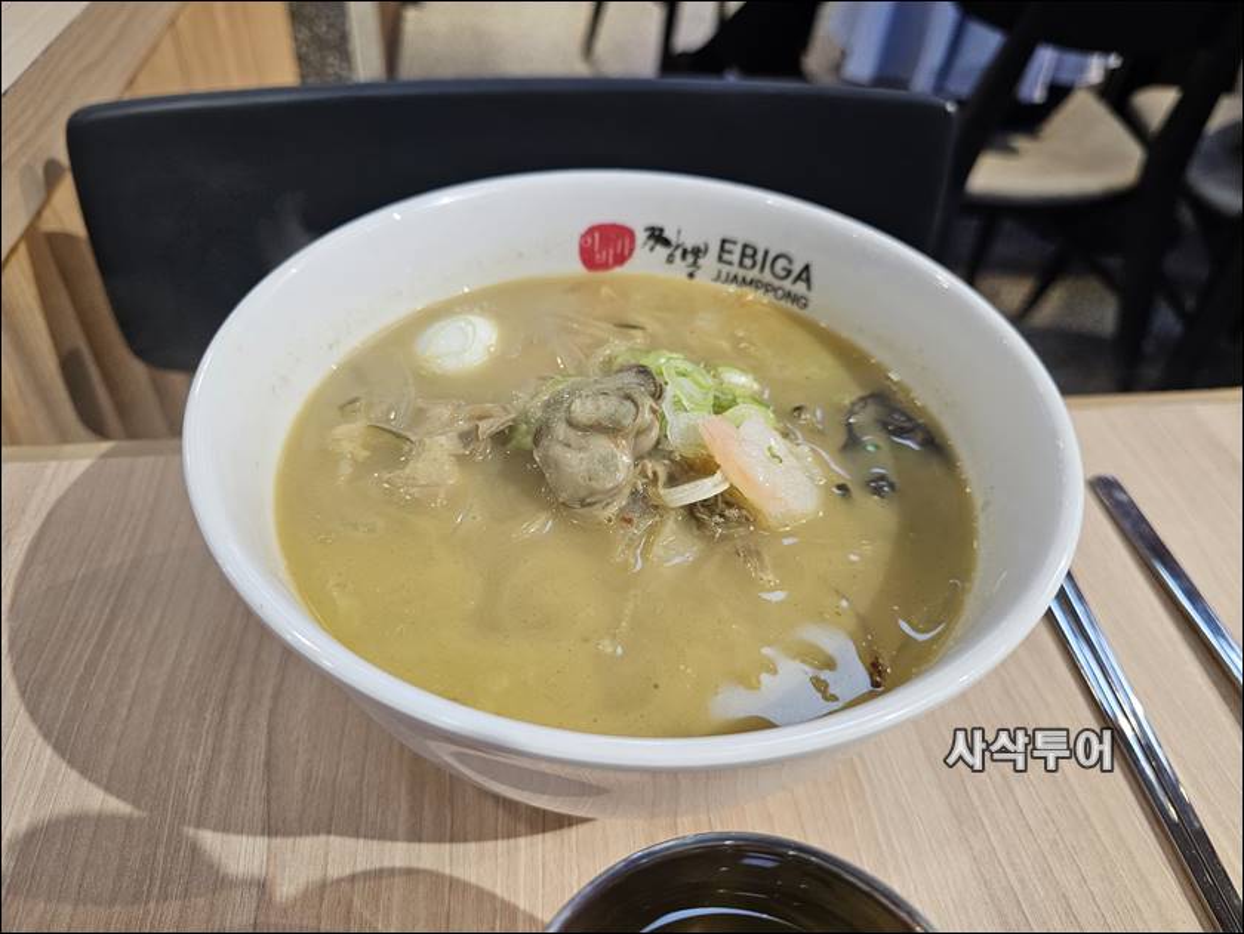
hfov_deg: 73.9
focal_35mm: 23
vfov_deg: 58.9
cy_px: 467
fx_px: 827
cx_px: 622
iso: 250
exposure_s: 1/170
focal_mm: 6.3
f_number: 1.7
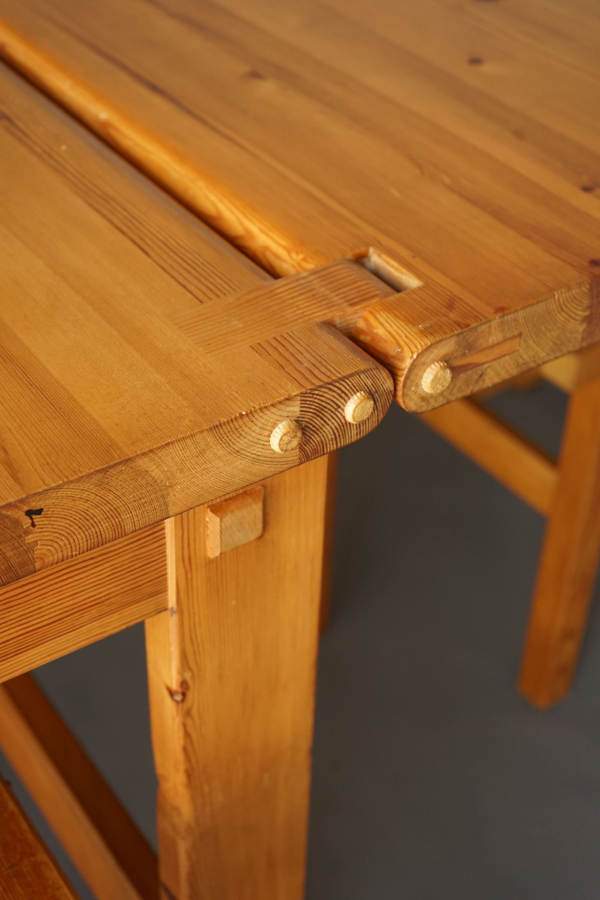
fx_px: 1225
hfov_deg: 27.5
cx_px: 300
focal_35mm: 49
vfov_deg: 40.3
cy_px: 450
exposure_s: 1/100
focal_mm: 49
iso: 1000
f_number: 5.6
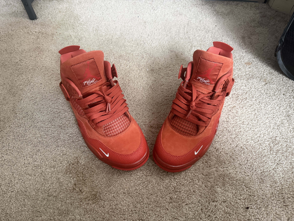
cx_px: 147
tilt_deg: -53.3
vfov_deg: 56.8
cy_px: 110
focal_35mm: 24
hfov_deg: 71.6
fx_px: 204
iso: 640
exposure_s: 1/60
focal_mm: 6.76
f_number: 1.78
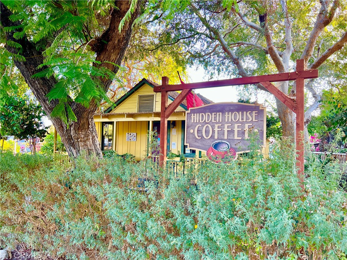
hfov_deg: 67.3
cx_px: 174
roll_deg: -1.2
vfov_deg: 53.1
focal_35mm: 26
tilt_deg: +2.4
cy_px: 130
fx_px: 261
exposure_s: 1/121
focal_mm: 5.7
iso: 80
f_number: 1.5
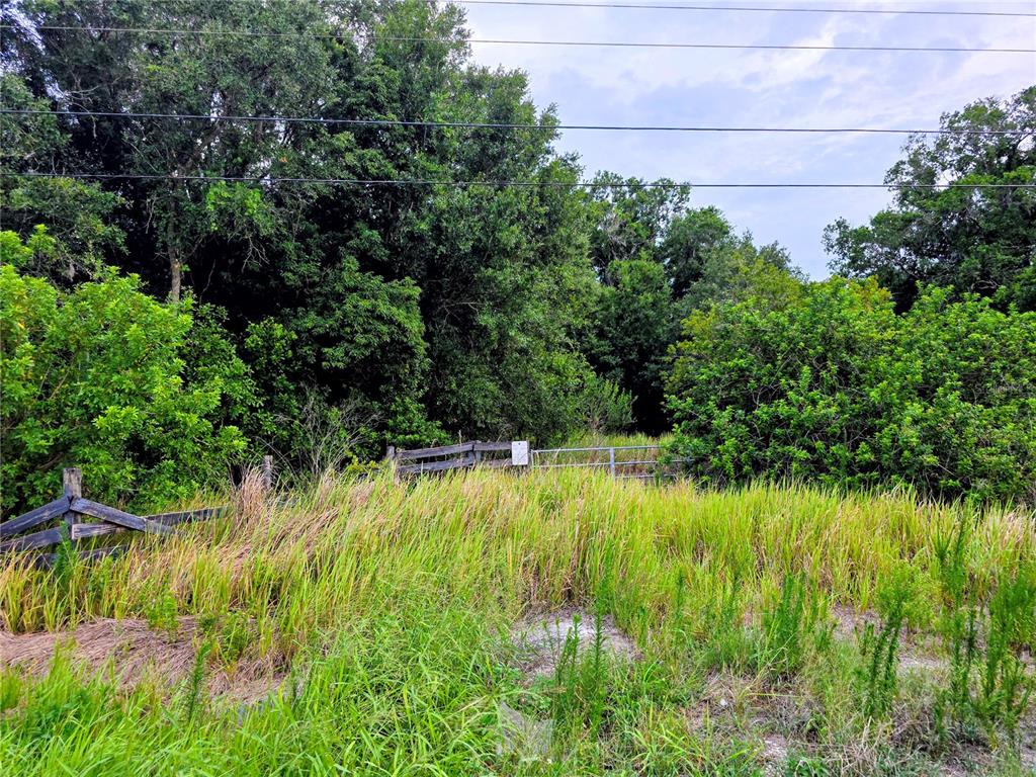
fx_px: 688
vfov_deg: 58.9
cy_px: 388
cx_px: 518
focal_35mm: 23
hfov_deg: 73.9
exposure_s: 1/180
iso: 80
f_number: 1.7
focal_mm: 6.3
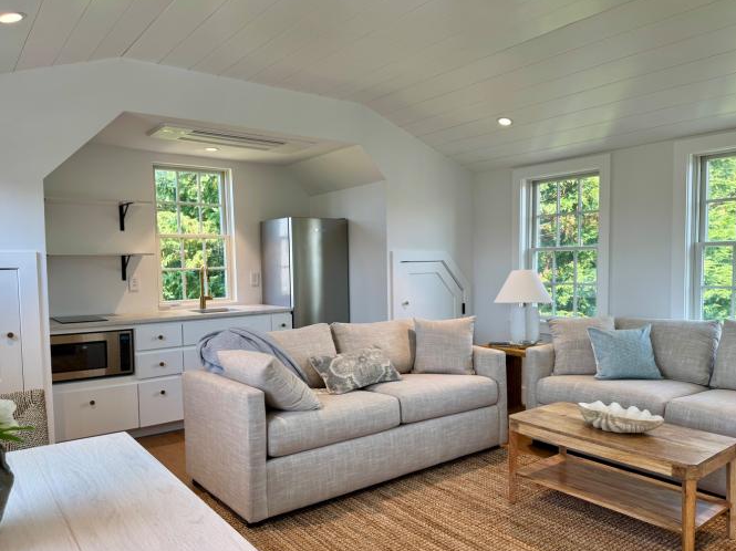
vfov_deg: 53.0
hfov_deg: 67.3
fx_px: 553
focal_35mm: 26
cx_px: 363
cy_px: 293
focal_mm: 6.76
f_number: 1.78
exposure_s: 1/120
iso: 64
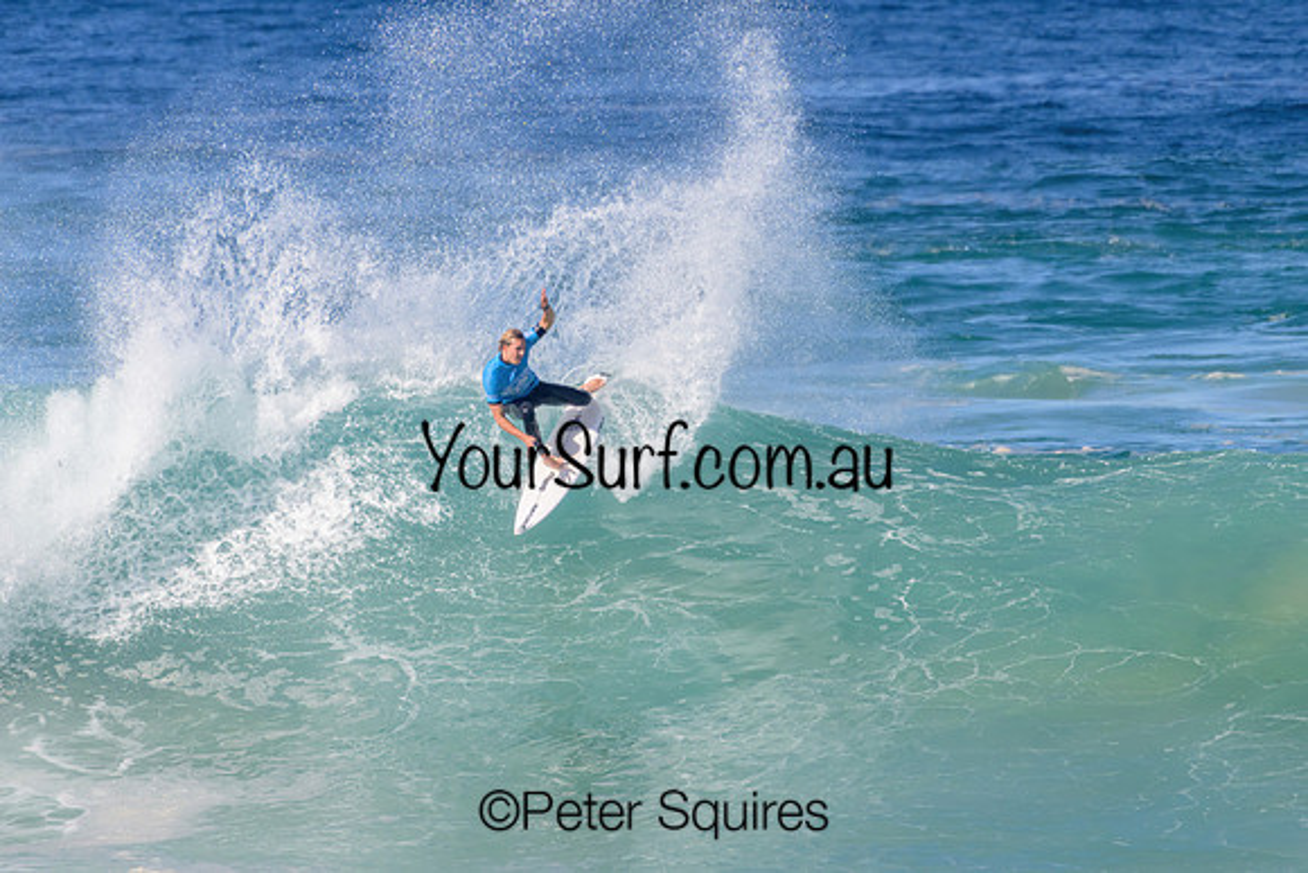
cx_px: 654
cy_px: 436
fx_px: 32706
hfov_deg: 2.3
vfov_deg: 1.5
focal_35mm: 900
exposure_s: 1/2500
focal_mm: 900
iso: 1100
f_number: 11
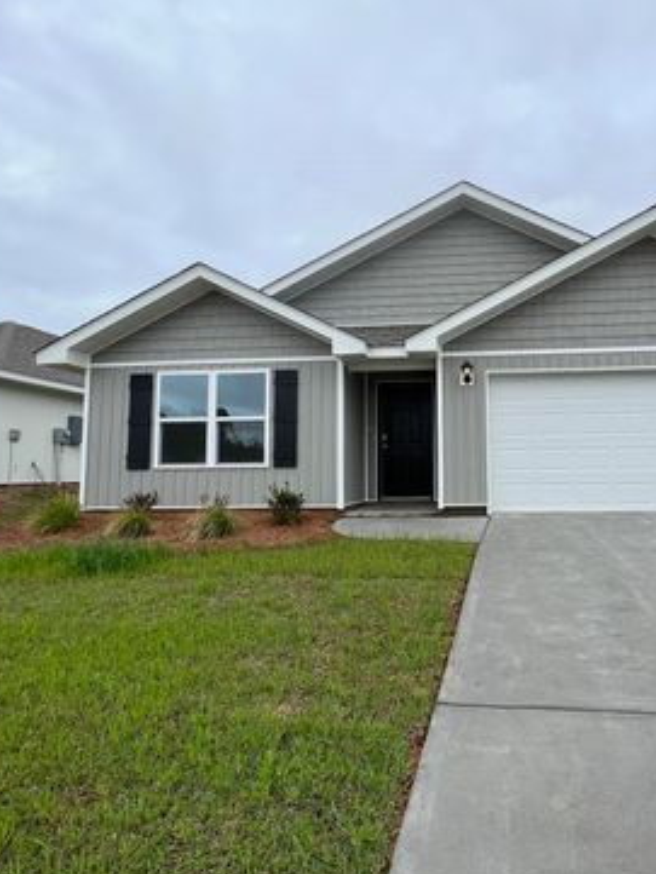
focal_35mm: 18
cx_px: 453
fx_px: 455
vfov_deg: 87.7
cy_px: 432
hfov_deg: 69.0
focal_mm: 1.57
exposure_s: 1/903
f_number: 1.8
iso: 32
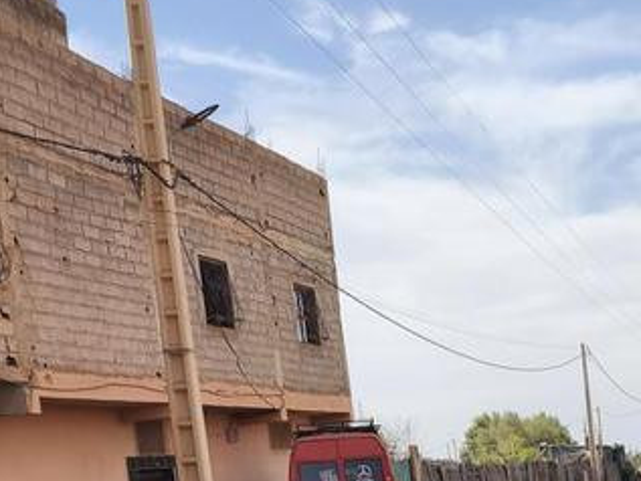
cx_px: 653
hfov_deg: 28.6
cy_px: 621
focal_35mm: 63
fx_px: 1167
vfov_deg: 21.2
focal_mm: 6.18
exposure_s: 1/946
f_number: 1.65
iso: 50
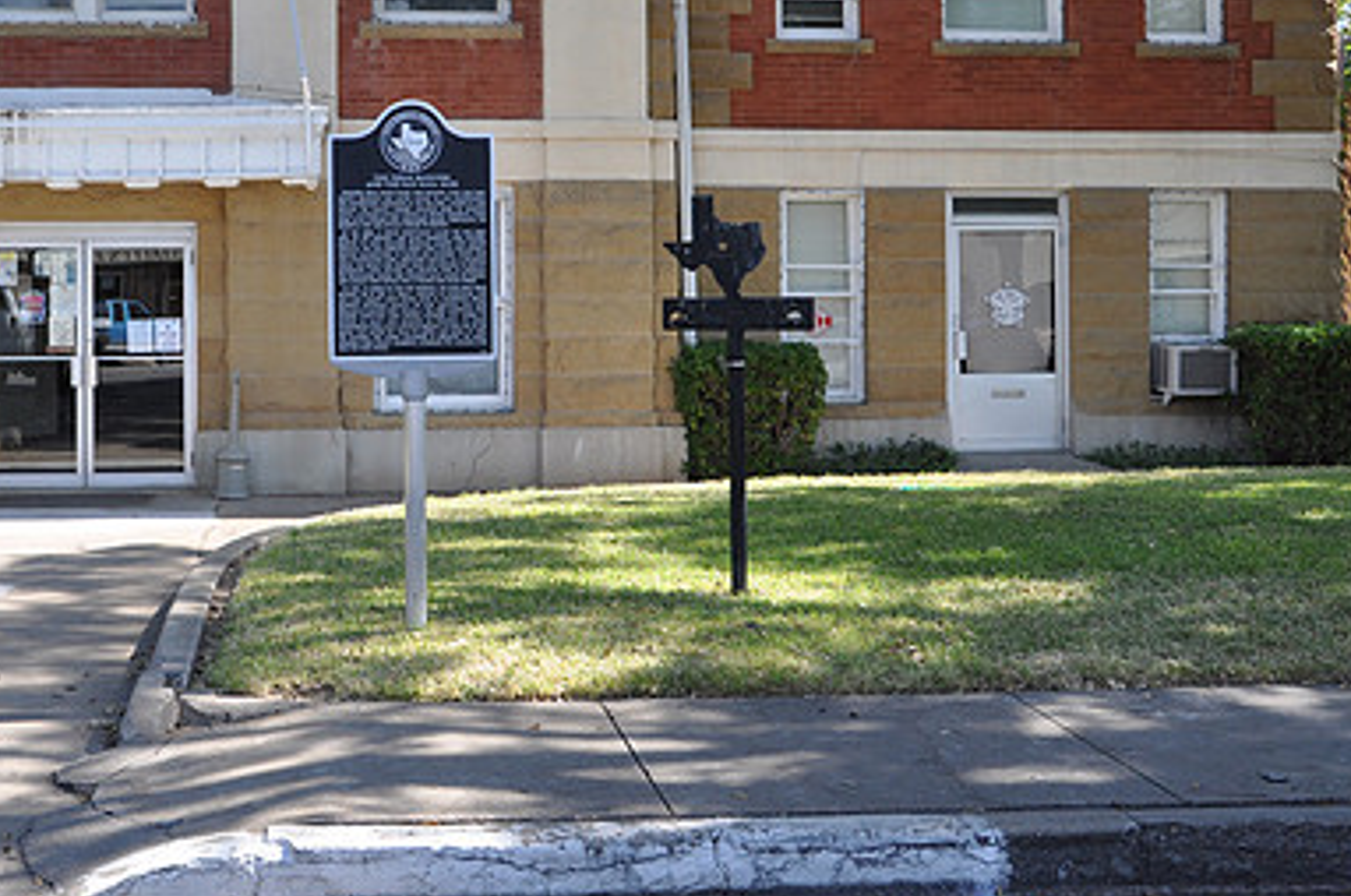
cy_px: 266
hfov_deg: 40.8
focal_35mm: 48
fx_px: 1789
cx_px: 444
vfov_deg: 27.9
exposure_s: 1/125
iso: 280
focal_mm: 21
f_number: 5.6
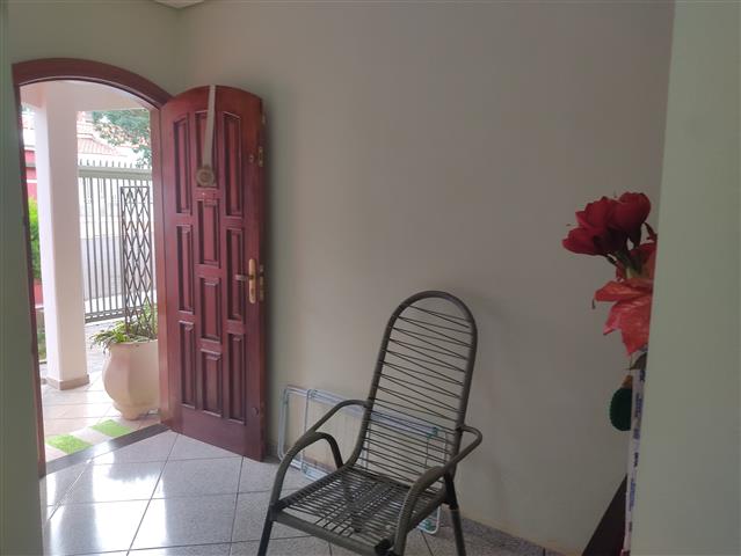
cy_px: 278
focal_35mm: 26
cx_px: 370
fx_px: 557
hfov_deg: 67.3
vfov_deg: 53.1
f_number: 1.79
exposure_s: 1/60
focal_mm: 4.74
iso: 139
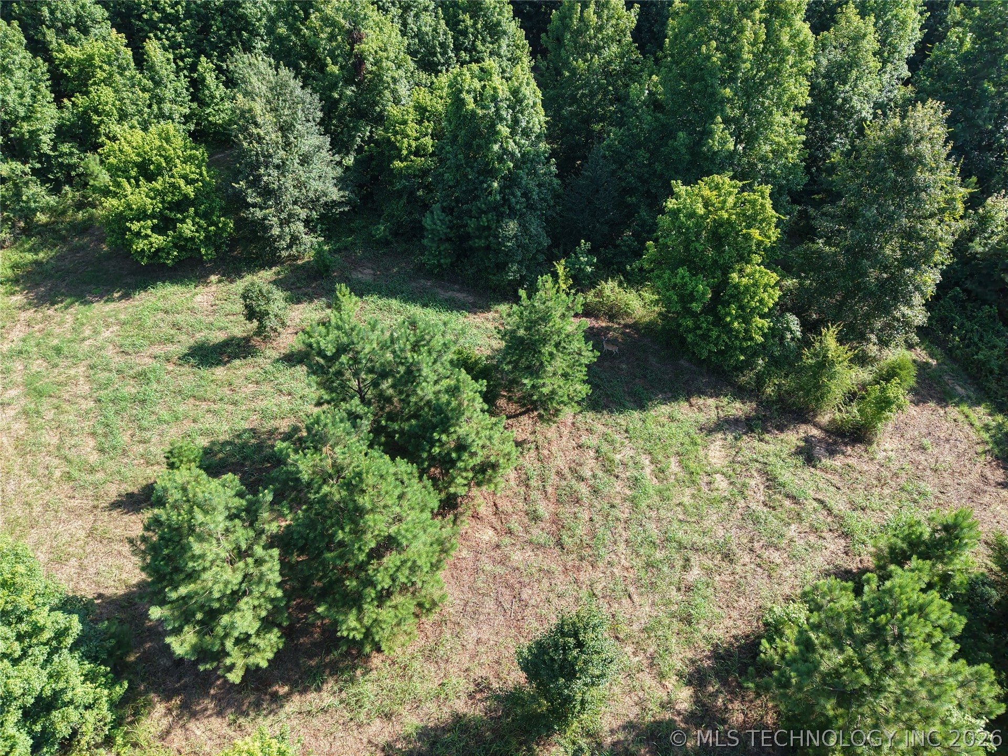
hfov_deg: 71.6
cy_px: 378
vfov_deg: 56.8
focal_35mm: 24
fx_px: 699
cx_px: 504
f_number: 1.8
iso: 100
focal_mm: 8.67
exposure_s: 1/725
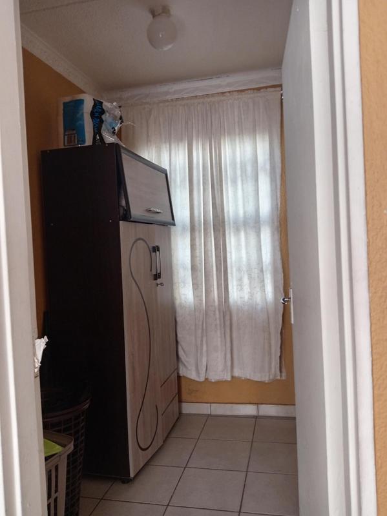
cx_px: 194
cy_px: 258
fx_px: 403
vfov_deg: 65.4
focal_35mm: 27
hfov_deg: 51.3
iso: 299
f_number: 1.8
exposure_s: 1/25
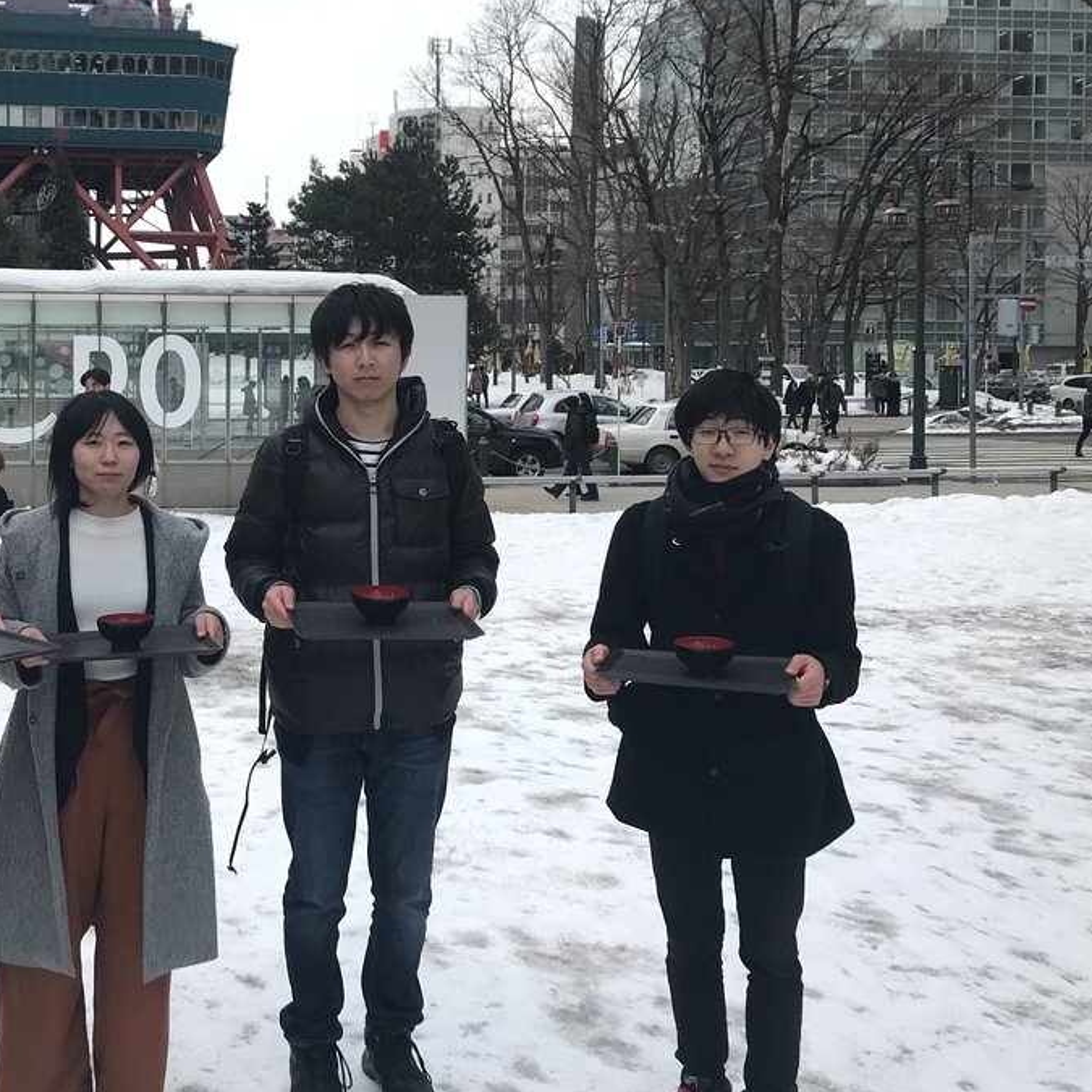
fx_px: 1570
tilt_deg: +2.9
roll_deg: -0.4
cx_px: 210
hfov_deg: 36.9
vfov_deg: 38.0
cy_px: 375
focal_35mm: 44
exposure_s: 1/1312
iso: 20
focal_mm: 3.99
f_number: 1.8
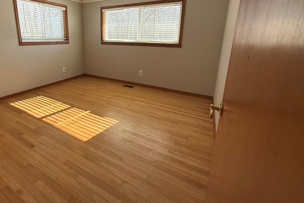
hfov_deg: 88.5
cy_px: 71
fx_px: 152
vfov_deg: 66.0
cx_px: 117
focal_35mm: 18
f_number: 2.2
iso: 50
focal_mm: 2.22
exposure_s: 1/241
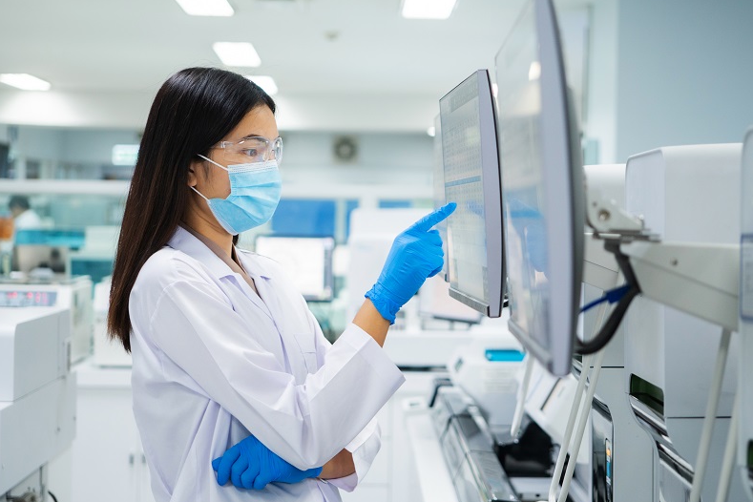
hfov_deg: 26.7
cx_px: 376
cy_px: 251
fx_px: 1590
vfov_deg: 17.9
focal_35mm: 76
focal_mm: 50
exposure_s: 1/50
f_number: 2.8
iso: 500
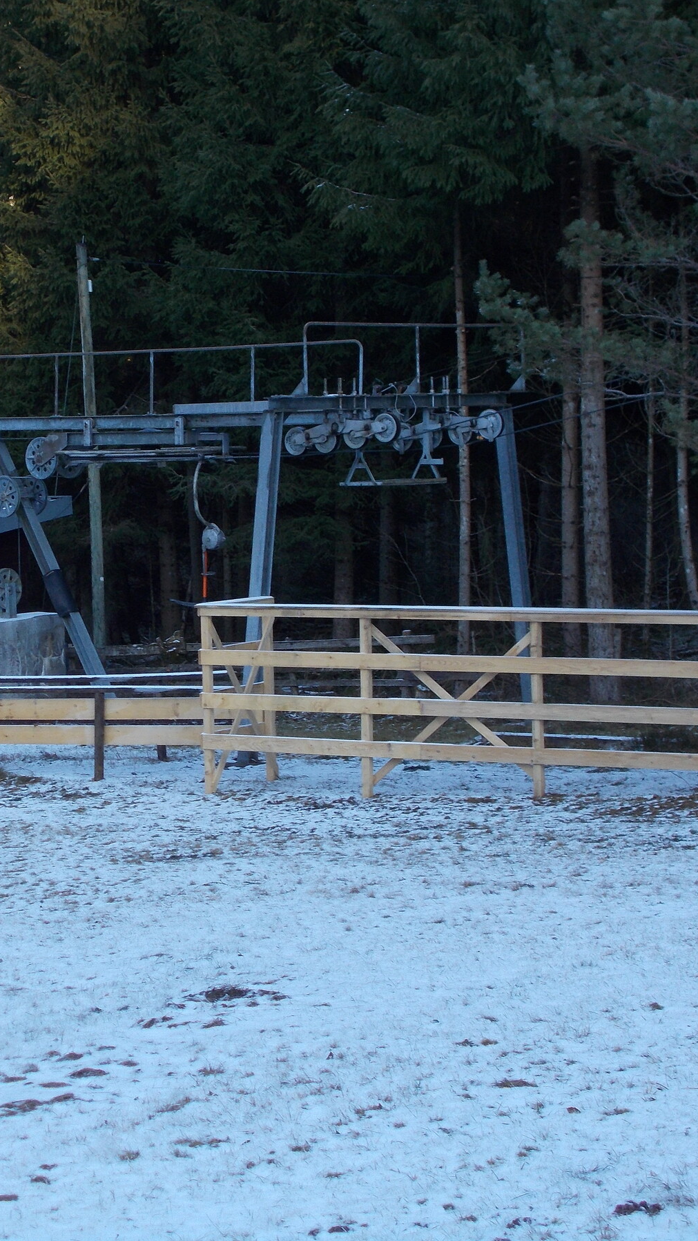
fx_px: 3160
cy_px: 620
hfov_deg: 12.5
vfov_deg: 22.2
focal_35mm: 96
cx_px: 84
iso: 80
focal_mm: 11.8
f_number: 5.3
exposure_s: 1/60
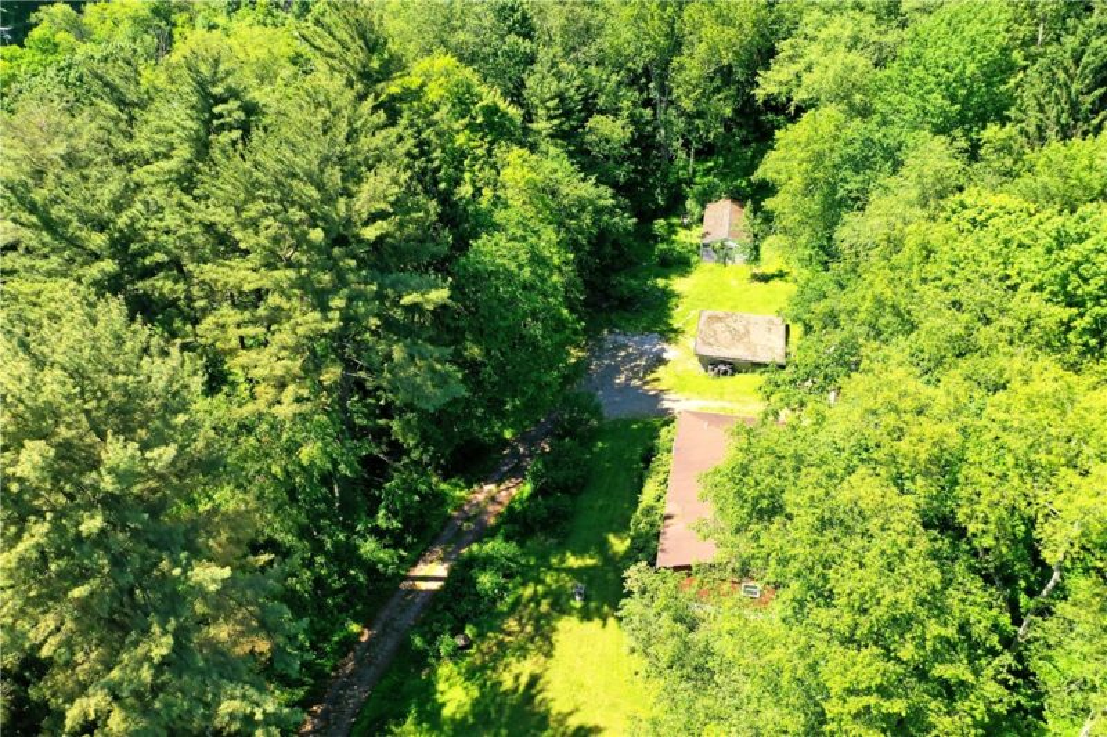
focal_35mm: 28
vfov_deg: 46.4
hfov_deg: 65.5
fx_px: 861
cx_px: 554
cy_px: 368
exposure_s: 1/200
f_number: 5
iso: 100
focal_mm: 10.26
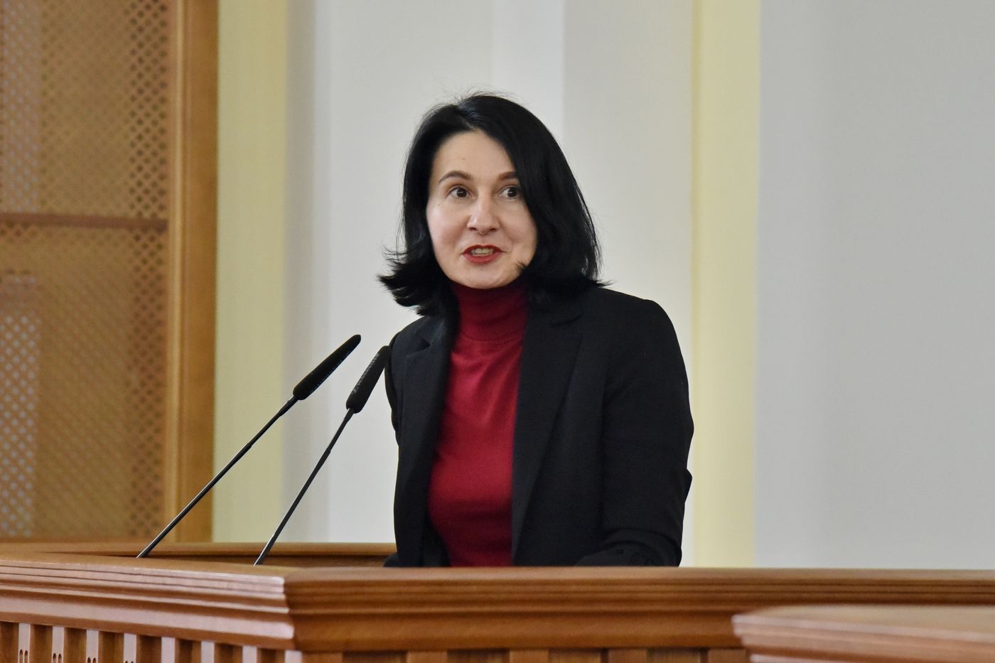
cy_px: 332
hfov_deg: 17.1
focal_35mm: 120
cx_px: 498
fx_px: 3316
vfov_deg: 11.4
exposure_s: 1/320
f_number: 5
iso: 5000
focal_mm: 120
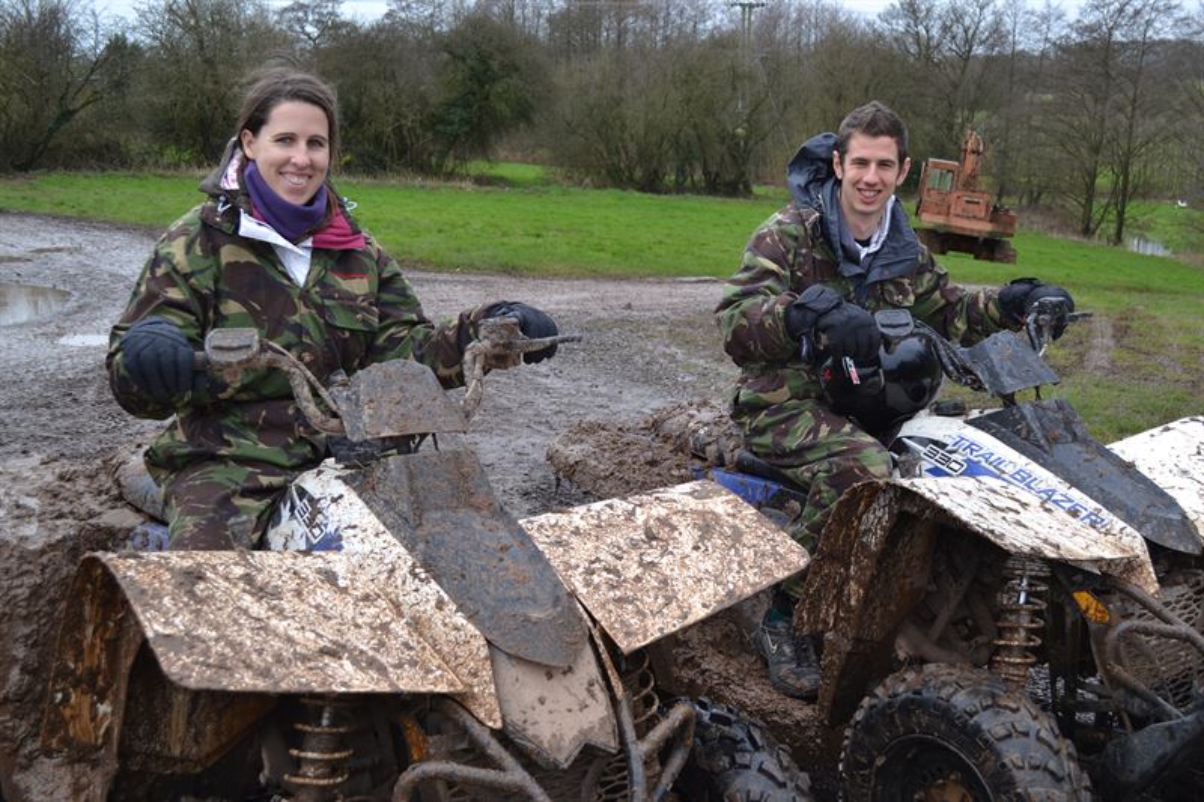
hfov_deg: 46.4
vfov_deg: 31.9
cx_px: 602
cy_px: 401
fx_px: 1404
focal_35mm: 42
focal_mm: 28
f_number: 5.6
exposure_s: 1/125
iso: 140
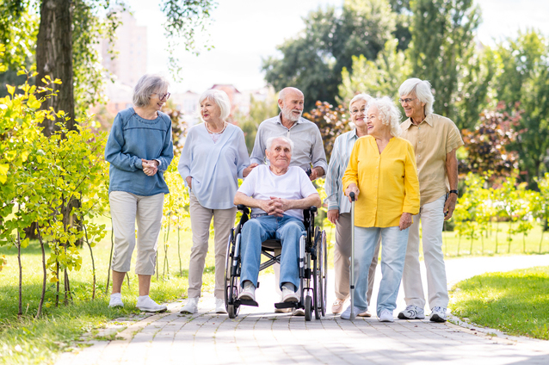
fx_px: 1295
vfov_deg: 16.0
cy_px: 182
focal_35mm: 85
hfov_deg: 23.9
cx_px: 274
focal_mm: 85
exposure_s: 1/1600
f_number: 2.8
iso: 250
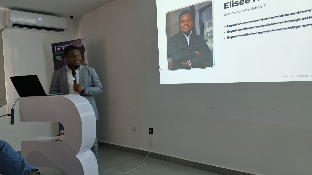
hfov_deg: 71.9
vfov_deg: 44.4
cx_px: 160
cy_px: 85
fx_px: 215
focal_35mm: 26
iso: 709
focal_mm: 4.09
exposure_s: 1/30
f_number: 1.6
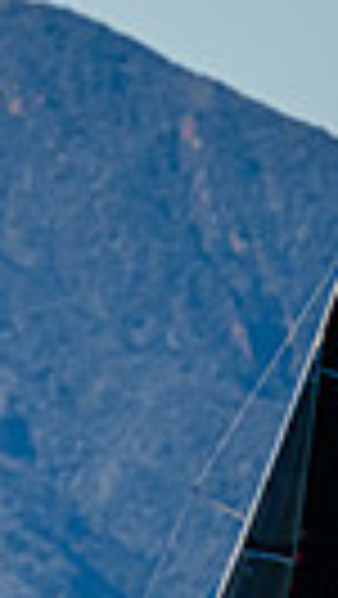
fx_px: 33539
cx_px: -1237
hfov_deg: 0.6
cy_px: 943
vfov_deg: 1.0
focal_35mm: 2109
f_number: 8
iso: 400
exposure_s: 1/2000
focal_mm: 340
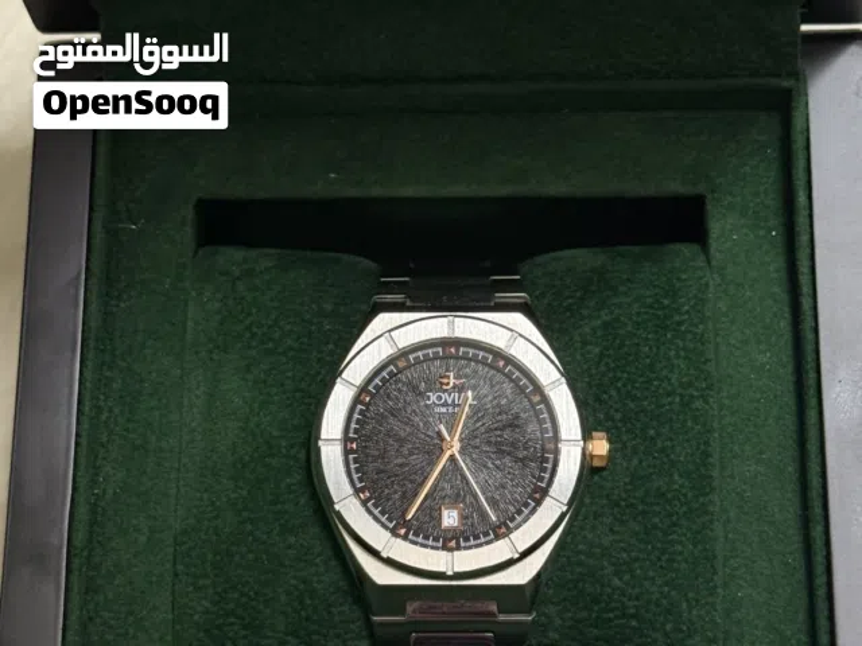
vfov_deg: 30.3
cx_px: 431
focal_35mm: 48
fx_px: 1195
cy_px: 323
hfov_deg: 39.7
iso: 200
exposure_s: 1/50
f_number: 1.78
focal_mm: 6.76
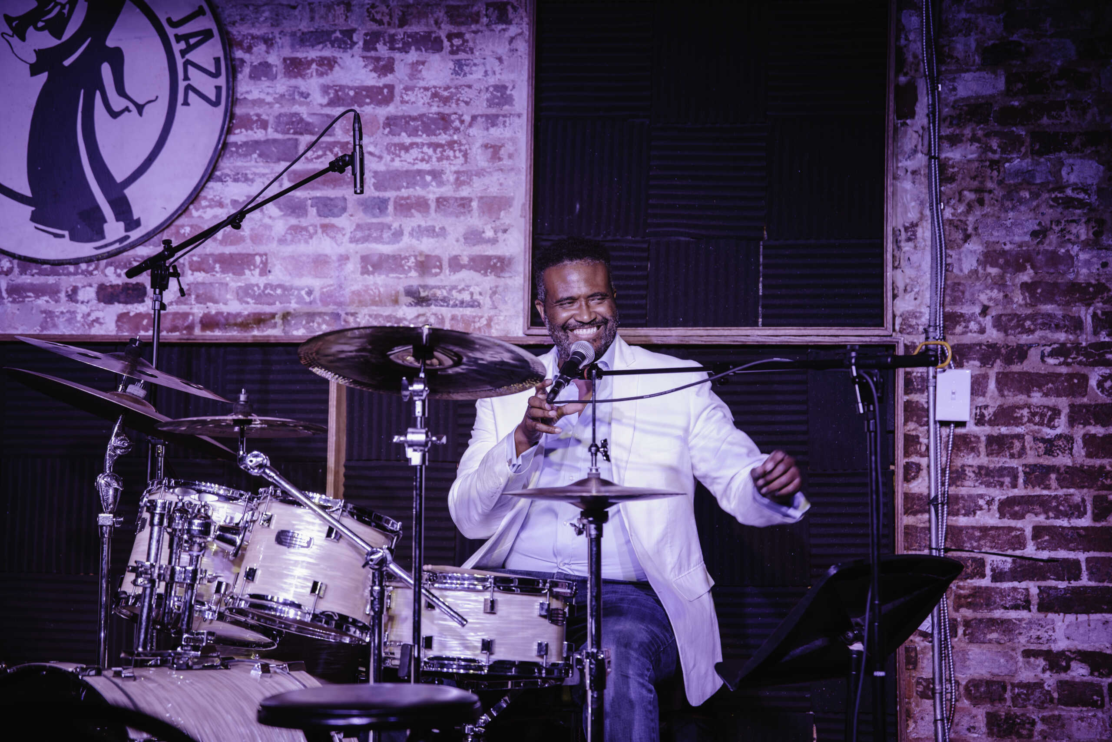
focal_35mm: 70
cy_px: 371
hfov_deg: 28.8
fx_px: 2163
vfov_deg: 19.5
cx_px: 556
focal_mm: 70
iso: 1000
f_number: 3.2
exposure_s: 1/100
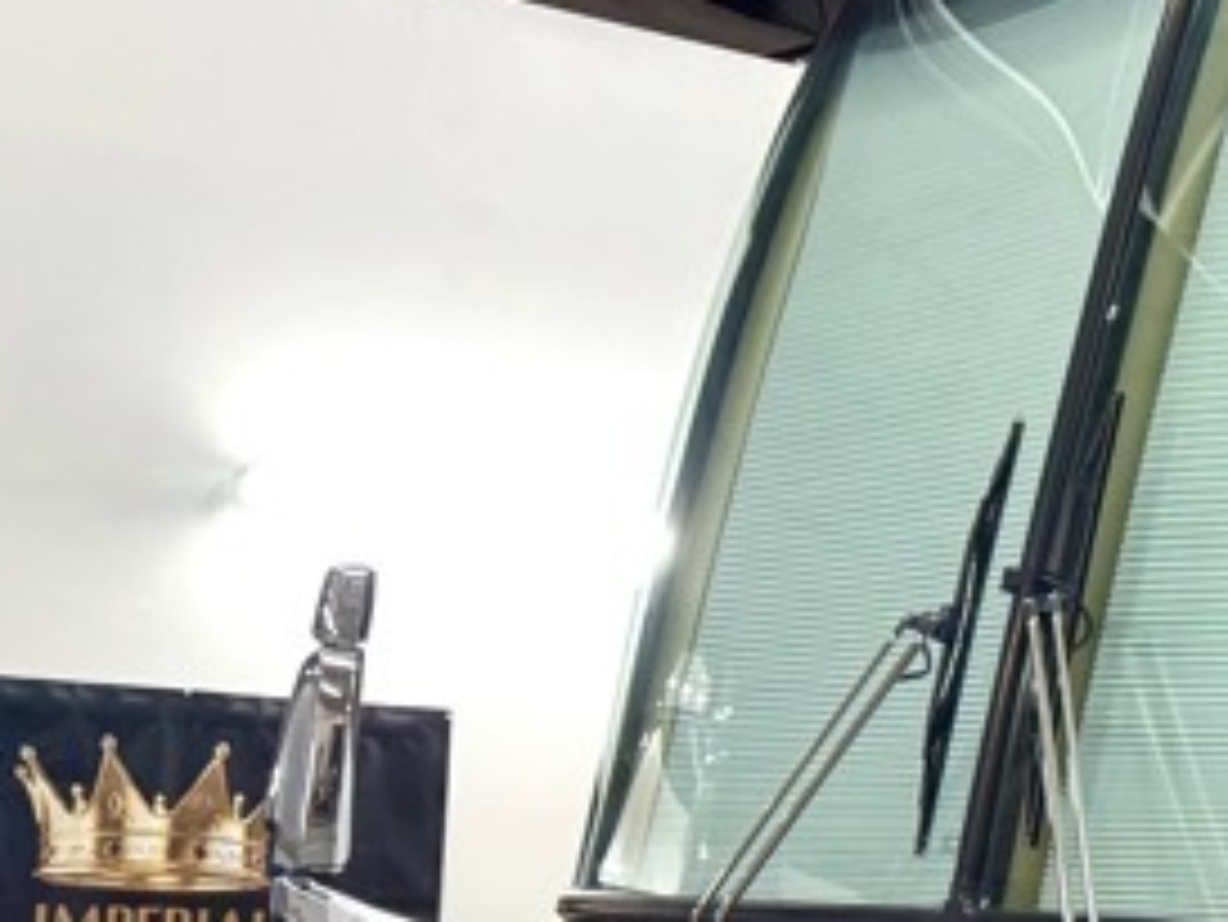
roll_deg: -2.5
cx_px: 2047
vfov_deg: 16.3
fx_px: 3194
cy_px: 733
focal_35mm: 90
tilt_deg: +2.1
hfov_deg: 18.3
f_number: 1.78
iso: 250
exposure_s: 1/60
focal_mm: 6.76
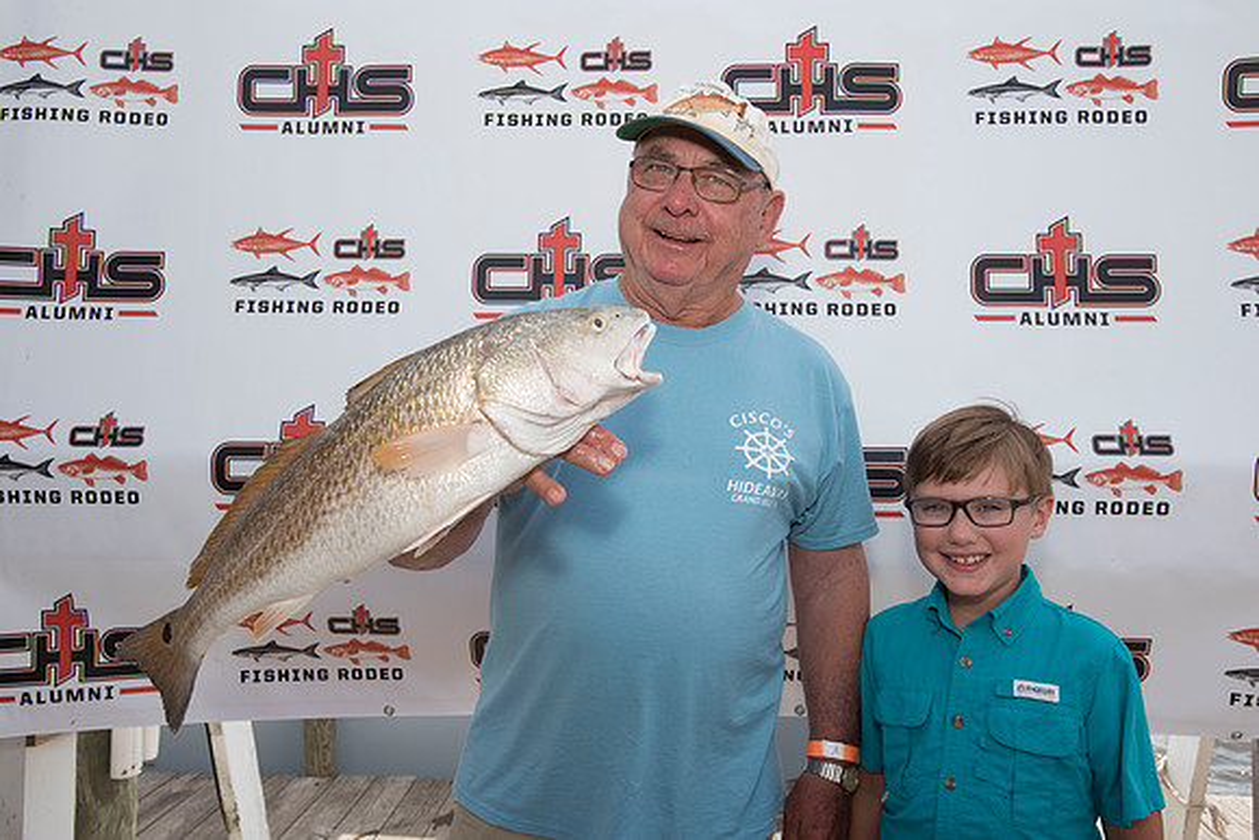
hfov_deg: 65.5
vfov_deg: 46.4
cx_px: 630
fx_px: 979
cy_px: 420
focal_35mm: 28
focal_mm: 28
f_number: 9
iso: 250
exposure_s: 1/250
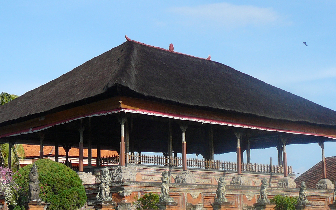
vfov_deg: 17.3
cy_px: 146
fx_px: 687
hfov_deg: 27.5
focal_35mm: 75
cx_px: 160
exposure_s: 1/800
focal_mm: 6.7
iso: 80
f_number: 3.2
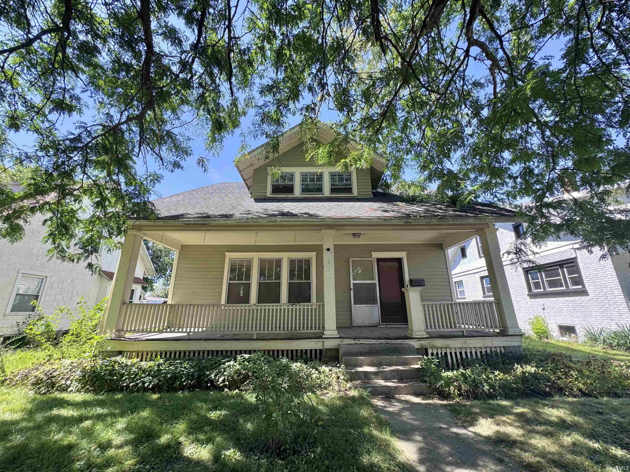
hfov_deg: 102.1
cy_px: 236
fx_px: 255
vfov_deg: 85.7
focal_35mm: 14
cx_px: 315
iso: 40
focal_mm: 2.22
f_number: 2.2
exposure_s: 1/259
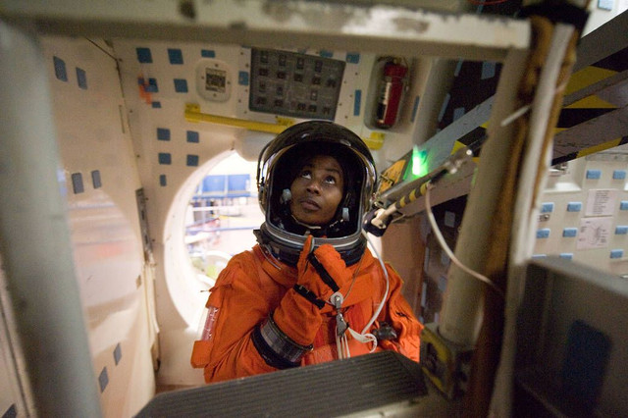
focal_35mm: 18
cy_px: 209
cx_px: 314
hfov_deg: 90.0
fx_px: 314
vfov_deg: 67.3
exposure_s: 1/60
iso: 6400
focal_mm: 18
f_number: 2.8
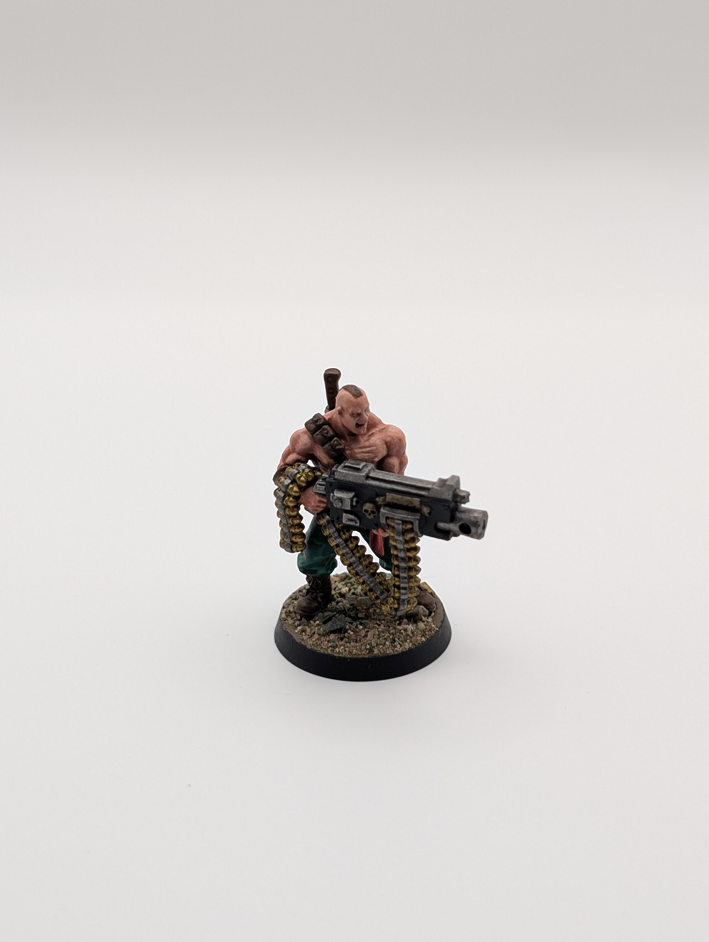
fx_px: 1335
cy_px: 471
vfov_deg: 38.9
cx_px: 354
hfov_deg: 29.7
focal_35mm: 49
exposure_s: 1/65
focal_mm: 6.9
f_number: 1.68
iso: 29
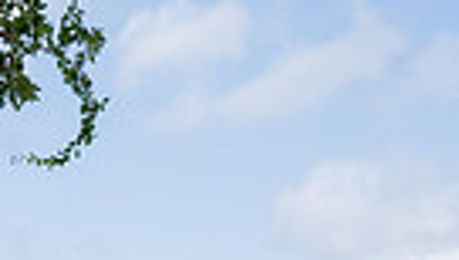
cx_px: 20
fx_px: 1475
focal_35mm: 121
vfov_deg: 8.9
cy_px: 669
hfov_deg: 17.4
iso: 100
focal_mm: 35
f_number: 5.6
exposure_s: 1/640
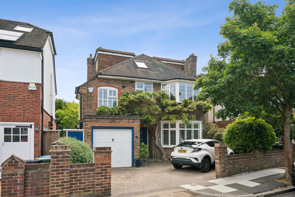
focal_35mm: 24
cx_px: 148
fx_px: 197
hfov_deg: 73.7
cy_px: 98
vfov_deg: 53.1
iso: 640
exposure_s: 1/640
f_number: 9
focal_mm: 24
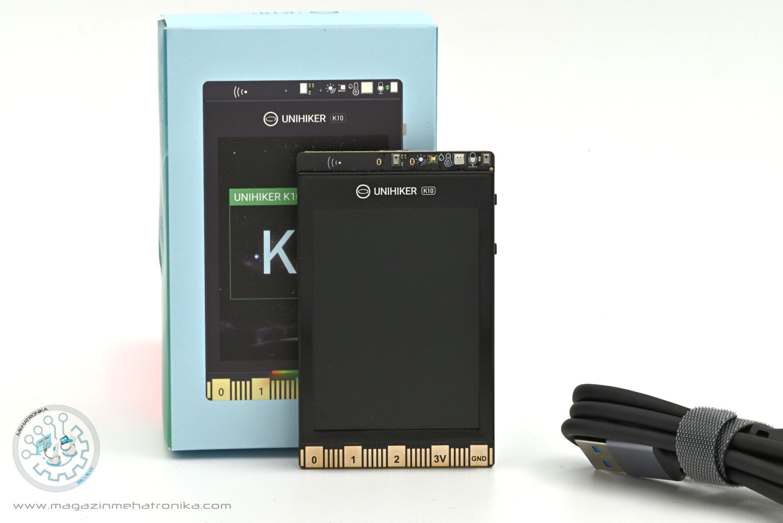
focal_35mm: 105
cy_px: 262
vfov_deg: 13.1
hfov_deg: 19.4
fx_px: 2285
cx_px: 392
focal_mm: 105
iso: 800
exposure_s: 1/60
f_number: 22
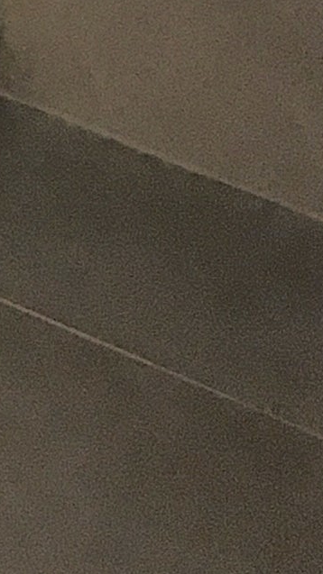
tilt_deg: -11.7
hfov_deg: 5.6
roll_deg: -3.8
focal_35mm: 200
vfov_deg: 9.0
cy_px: -1089
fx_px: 3047
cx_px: -703
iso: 50
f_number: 2.2
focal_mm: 4.15
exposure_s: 1/33
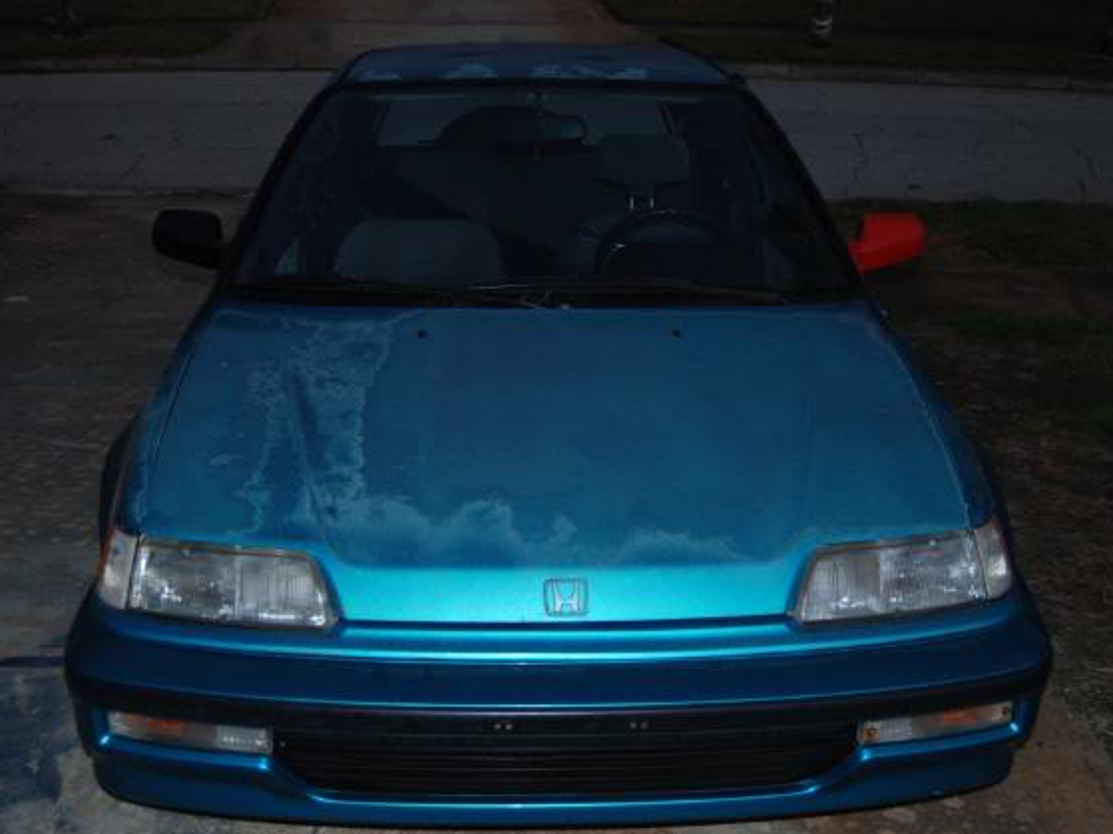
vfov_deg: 33.6
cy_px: 414
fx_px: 1382
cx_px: 561
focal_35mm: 43
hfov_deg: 43.9
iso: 200
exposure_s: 1/60
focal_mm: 26
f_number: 4
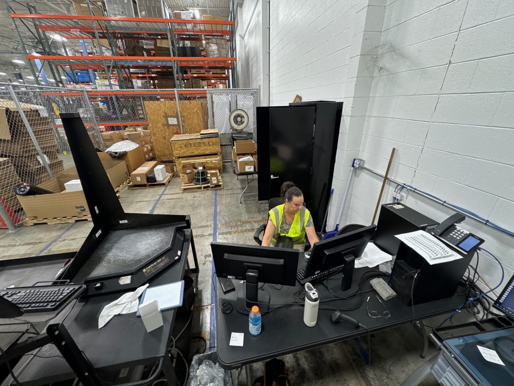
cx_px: 257
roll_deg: +0.7
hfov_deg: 102.1
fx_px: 208
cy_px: 193
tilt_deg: -23.0
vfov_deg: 85.7
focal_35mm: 14
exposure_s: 1/87
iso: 320
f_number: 2.2
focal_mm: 2.22
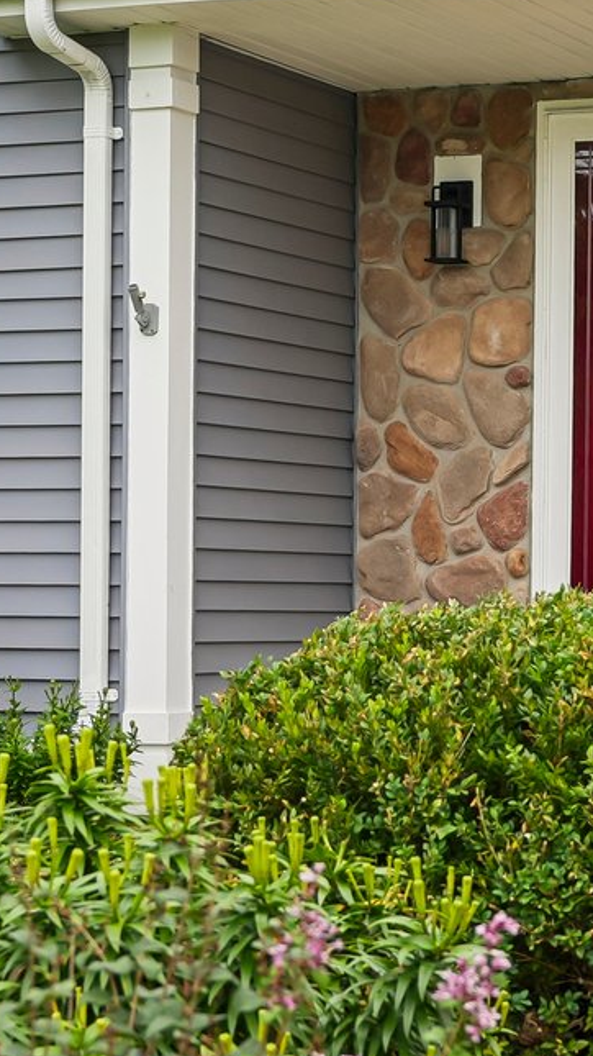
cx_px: 529
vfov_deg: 21.1
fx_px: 2797
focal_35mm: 100
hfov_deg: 12.0
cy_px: 232
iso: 100
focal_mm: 30
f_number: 4
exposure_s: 1/250
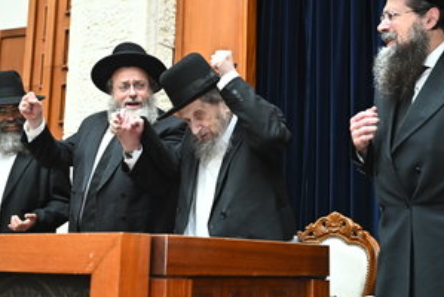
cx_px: 234
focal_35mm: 60
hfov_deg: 33.4
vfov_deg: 22.6
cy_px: 120
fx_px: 741
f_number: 4
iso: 2500
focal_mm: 45
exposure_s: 1/100
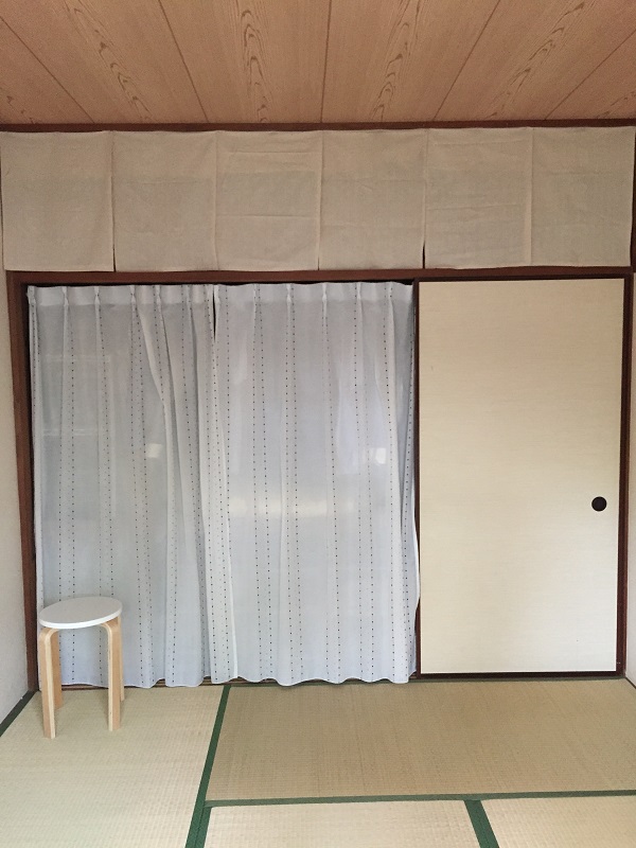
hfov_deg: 48.2
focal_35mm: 29
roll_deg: +1.2
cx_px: 318
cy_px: 424
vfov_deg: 61.7
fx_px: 710
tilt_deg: -5.0
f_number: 2.2
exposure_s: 1/17
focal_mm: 4.15
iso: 250
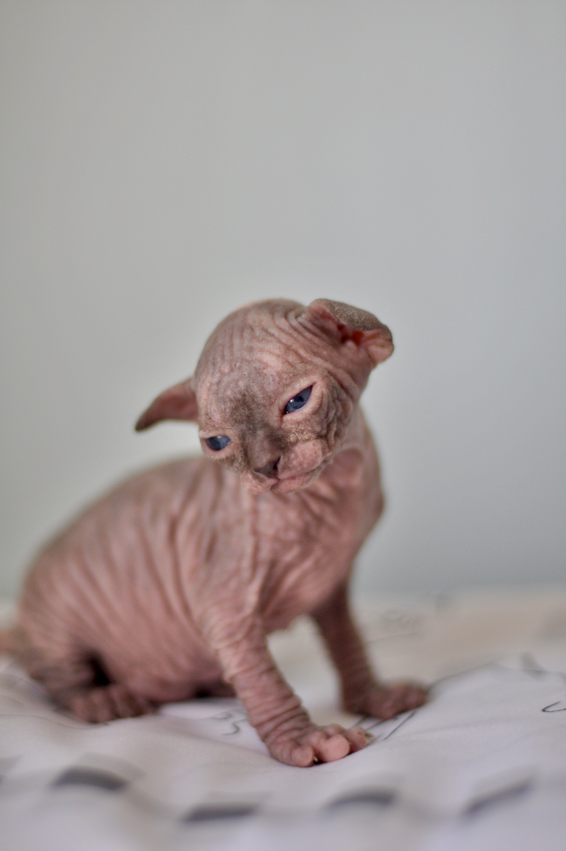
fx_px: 1773
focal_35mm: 75
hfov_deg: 18.1
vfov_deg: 27.0
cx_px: 283
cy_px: 426
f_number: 1.4
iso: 500
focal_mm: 50
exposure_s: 1/800
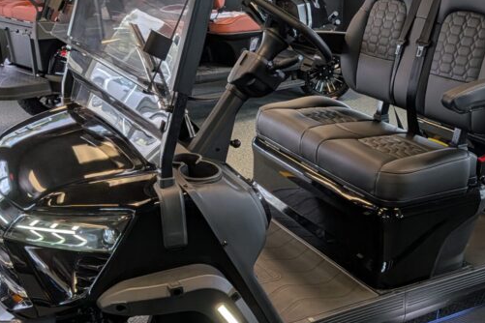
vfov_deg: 26.2
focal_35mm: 51
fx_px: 687
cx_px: 350
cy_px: 230
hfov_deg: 38.1
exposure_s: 1/292
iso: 35
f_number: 1.7
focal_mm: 4.53
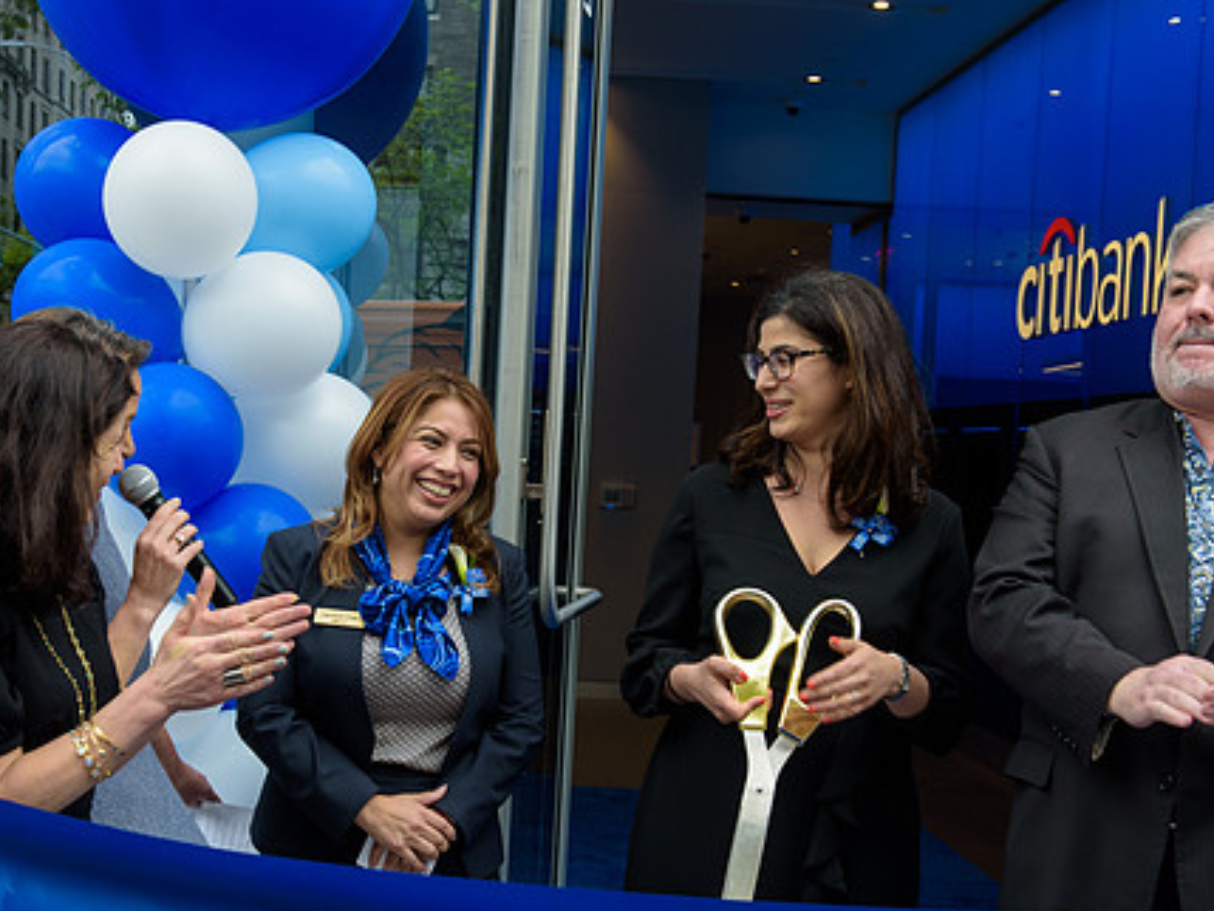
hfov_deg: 36.7
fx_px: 1824
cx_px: 487
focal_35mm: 52
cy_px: 522
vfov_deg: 28.0
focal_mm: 40
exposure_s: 1/250
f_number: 5
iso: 200
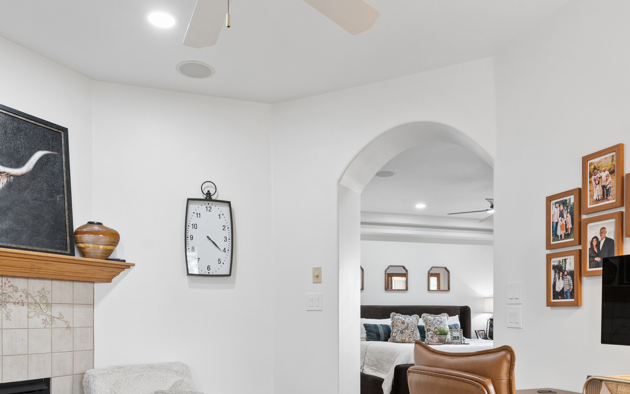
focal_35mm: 30
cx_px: 317
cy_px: 320
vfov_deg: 40.0
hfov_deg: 62.9
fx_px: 515
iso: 640
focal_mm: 16
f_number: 8
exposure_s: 1/30
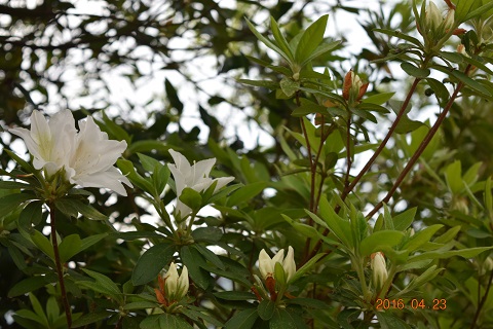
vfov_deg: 17.5
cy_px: 164
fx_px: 1068
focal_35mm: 78
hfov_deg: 26.0
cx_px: 246
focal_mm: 52
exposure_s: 1/125
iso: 400
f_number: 5.6
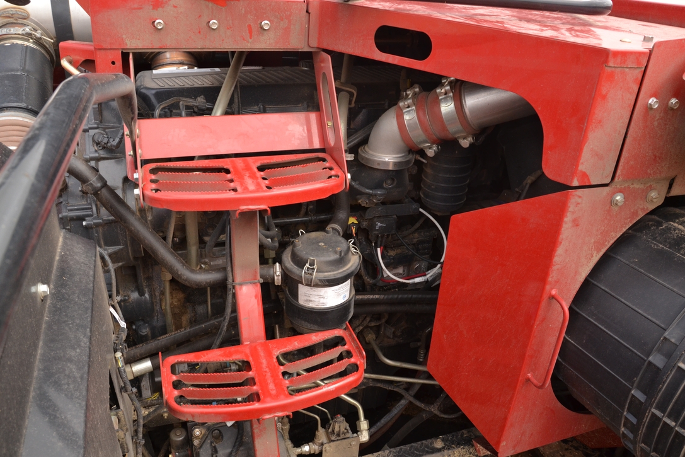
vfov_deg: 47.9
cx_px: 342
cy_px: 228
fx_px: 514
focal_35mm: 27
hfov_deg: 67.4
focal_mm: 18
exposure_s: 1/320
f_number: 9
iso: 800
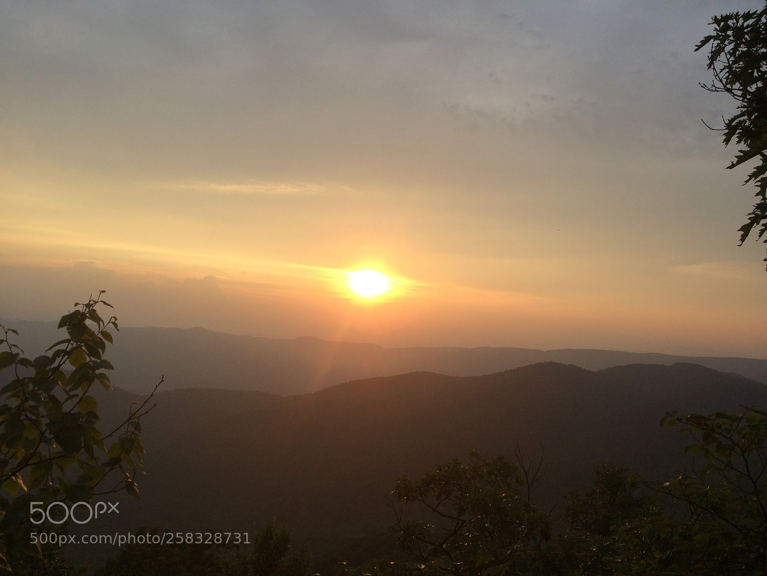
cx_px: 384
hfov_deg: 61.7
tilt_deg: +4.8
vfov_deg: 48.2
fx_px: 643
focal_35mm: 29
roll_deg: -1.0
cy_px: 288
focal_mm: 4.15
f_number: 2.2
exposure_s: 1/820
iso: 32
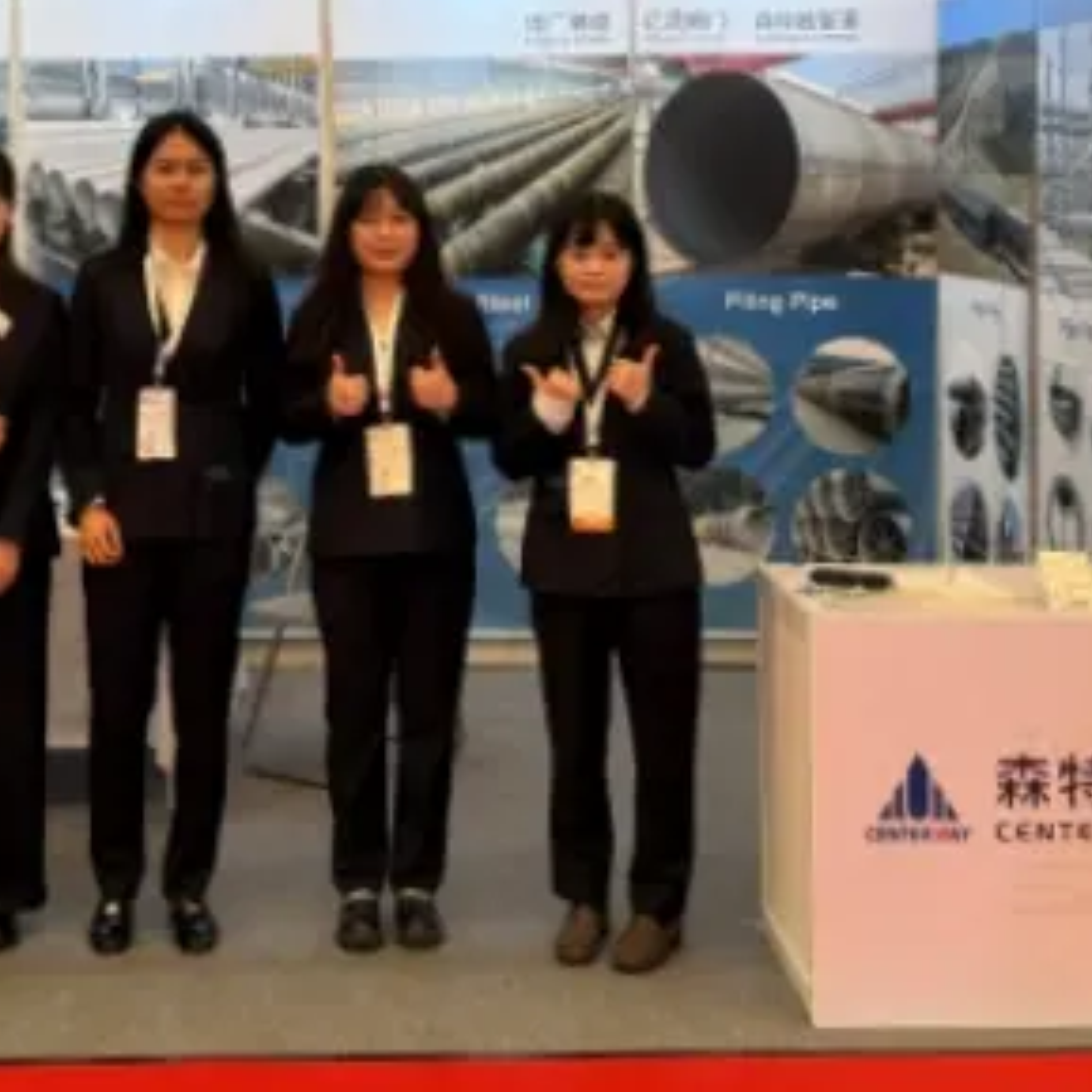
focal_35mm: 44
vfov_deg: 37.4
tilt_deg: -1.1
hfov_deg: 37.5
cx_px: 287
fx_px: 1570
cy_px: 268
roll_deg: +1.2
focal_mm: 6.76
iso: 160
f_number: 1.78
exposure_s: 1/100
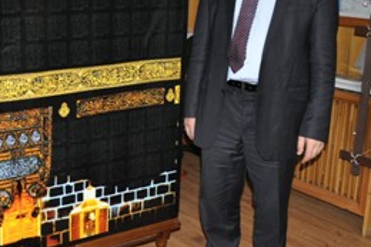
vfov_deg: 21.8
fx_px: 639
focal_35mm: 62
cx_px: 90
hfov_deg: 31.8
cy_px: 73
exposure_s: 1/60
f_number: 3.8
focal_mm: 24
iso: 800
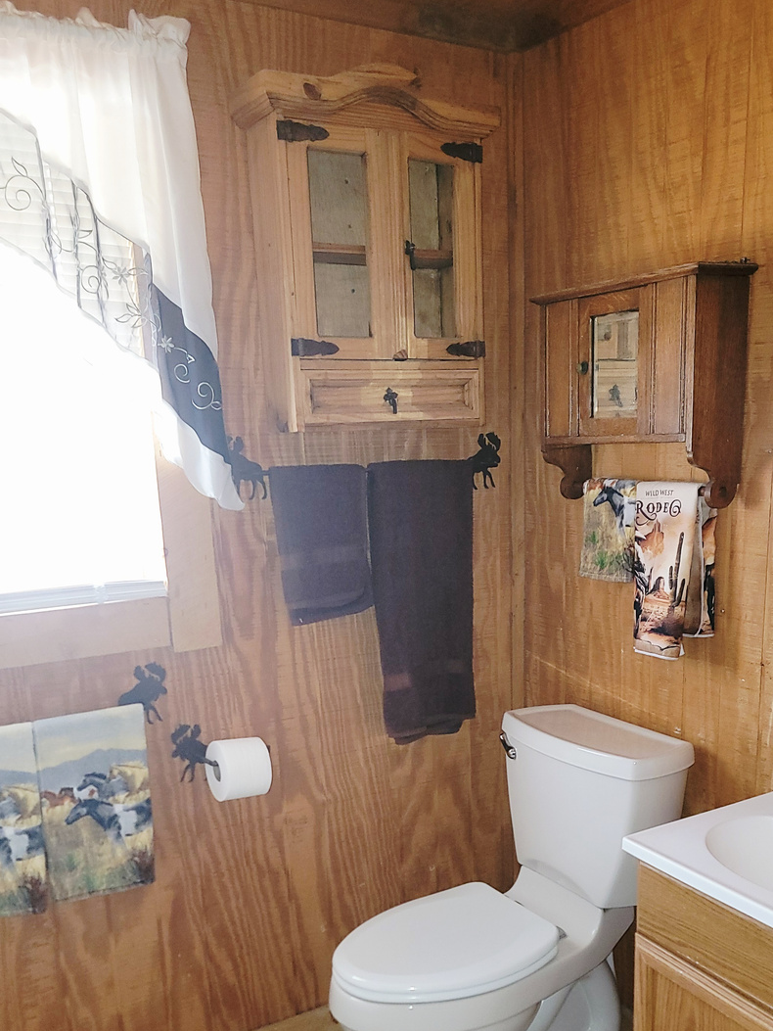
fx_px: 1042
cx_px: 446
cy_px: 673
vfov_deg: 51.8
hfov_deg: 40.6
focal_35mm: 35
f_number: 1.8
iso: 125
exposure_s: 1/20
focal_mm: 6.7
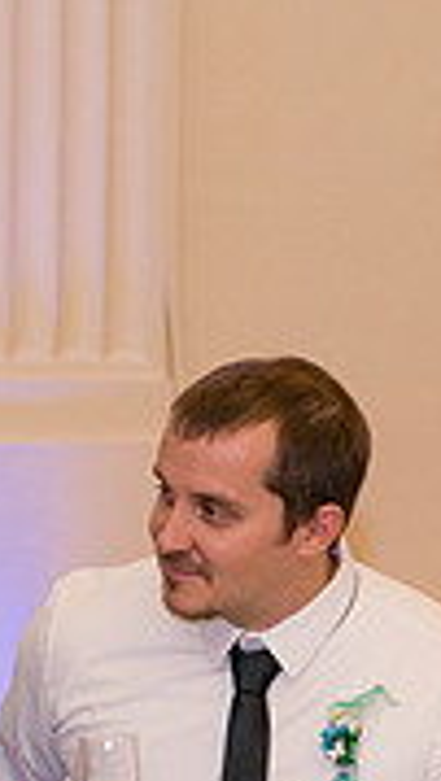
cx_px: -515
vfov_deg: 7.5
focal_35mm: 288
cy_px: 613
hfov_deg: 4.2
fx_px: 5973
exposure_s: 1/100
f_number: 3.2
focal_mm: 85
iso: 640
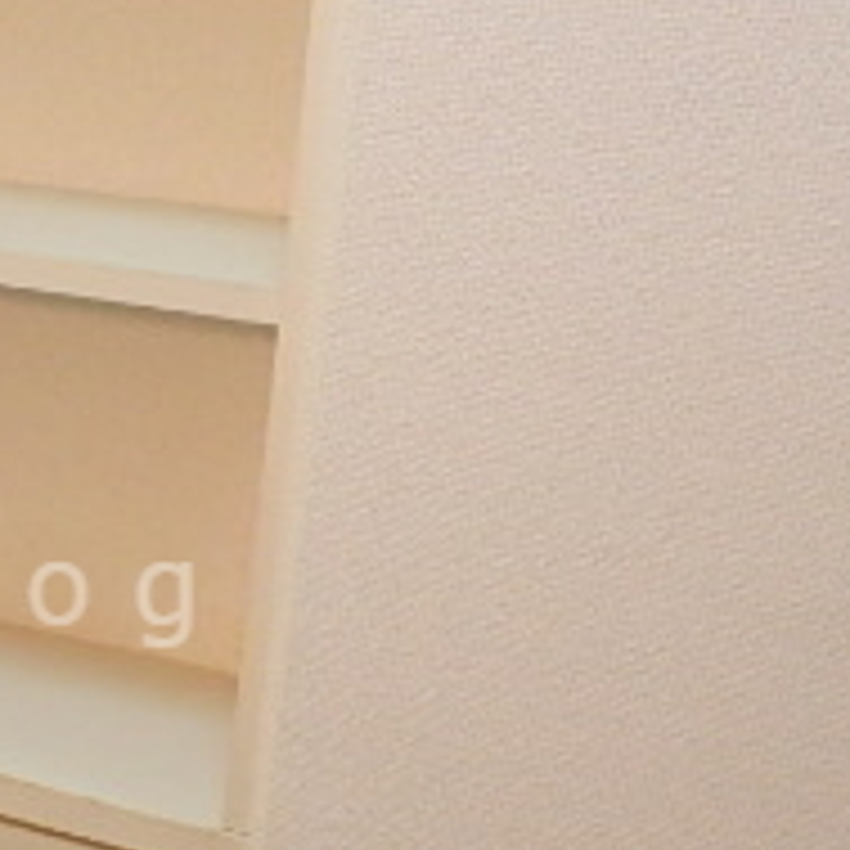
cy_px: 594
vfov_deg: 27.1
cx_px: -90
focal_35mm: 63
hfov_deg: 25.3
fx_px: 1750
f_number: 3.5
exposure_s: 1/30
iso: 500
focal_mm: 3.7
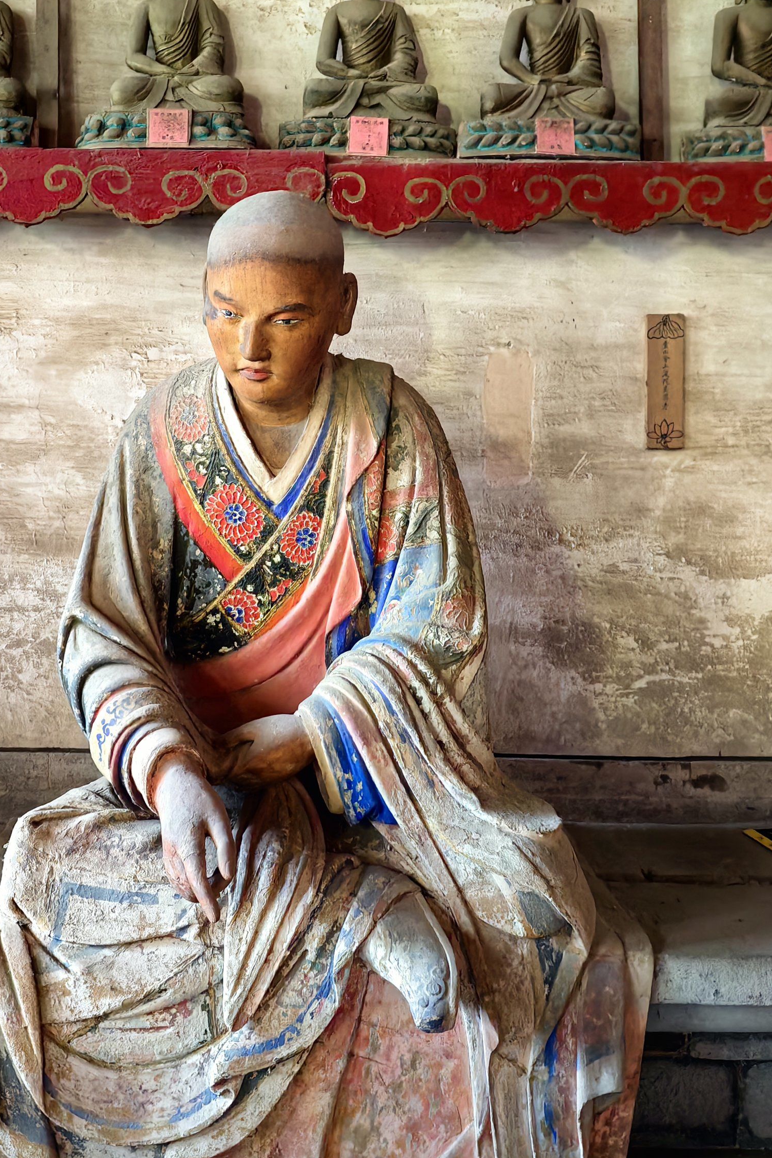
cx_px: 314
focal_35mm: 44
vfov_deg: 44.5
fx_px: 1415
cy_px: 559
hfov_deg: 30.4
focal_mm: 5.75
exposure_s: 1/16.7
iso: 500
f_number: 1.4
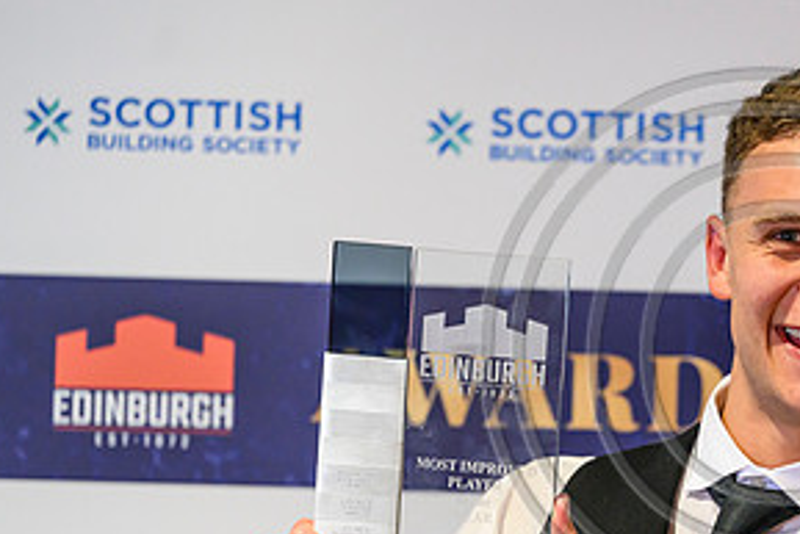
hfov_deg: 8.2
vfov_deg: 5.5
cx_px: 764
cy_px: 350
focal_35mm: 251
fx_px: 5580
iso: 2000
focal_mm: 125
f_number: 3.2
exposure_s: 1/250
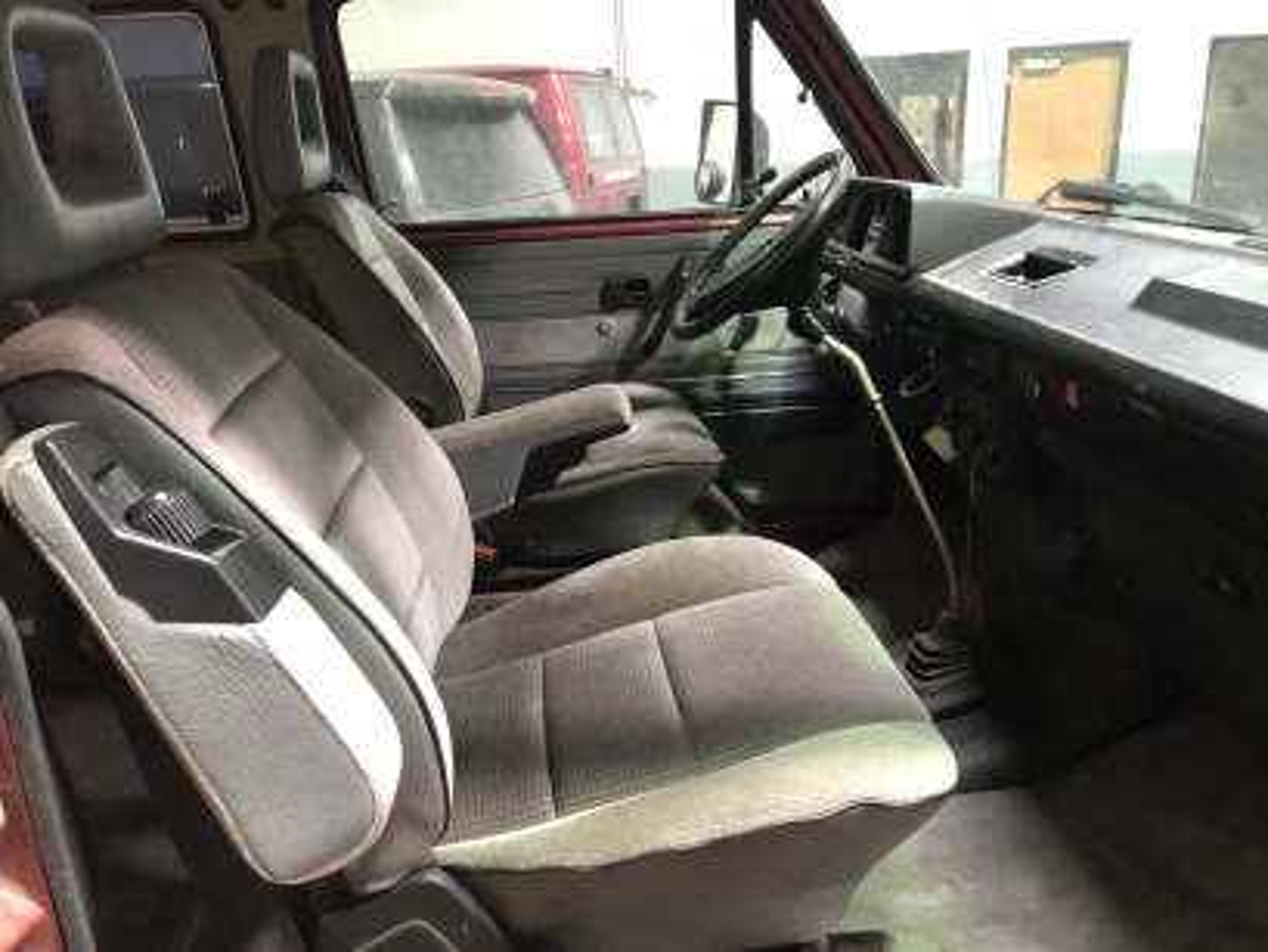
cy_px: 476
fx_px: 1026
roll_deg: +2.1
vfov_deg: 49.8
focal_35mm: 28
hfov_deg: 63.4
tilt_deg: -17.8
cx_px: 634
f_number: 1.8
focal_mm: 3.99
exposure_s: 1/6
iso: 80
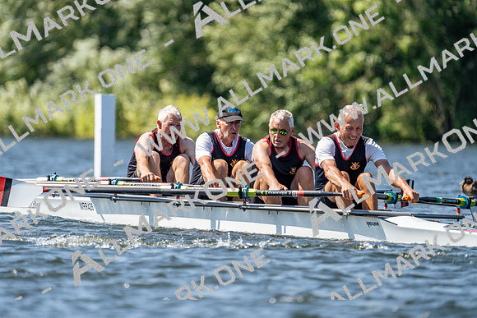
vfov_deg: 2.3
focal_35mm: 600
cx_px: 238
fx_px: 7951
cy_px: 159
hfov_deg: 3.4
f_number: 6.3
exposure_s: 1/2000
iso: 400
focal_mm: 600
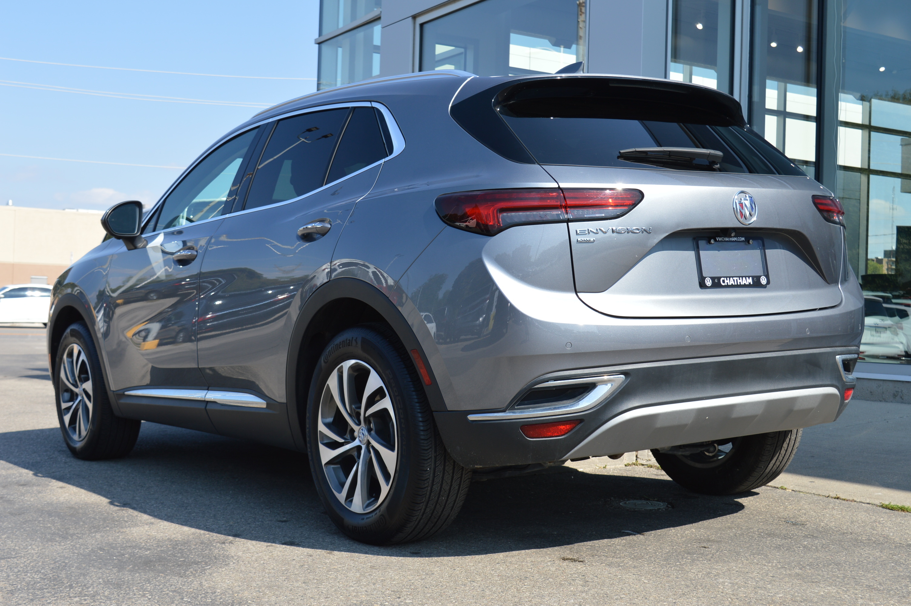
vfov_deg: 28.0
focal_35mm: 48
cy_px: 303
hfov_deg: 41.1
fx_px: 1214
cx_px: 456
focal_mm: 32
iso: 100
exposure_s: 1/250
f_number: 8
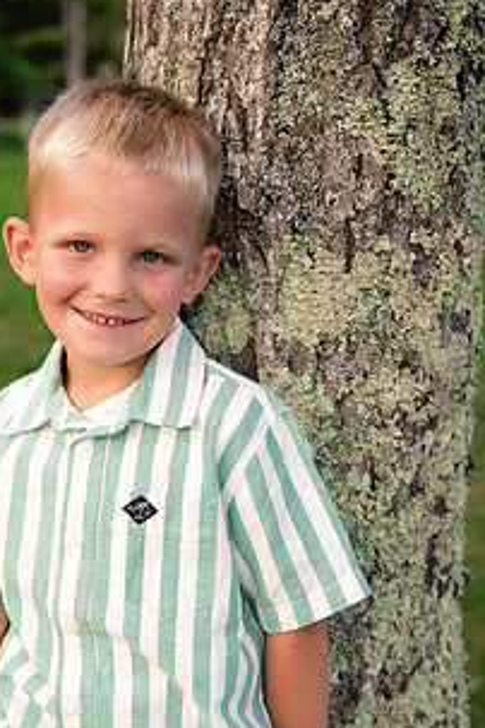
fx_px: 1172
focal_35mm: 58
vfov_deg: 34.3
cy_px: 447
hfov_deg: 23.3
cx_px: 158
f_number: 3.2
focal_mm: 39
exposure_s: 1/320
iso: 320
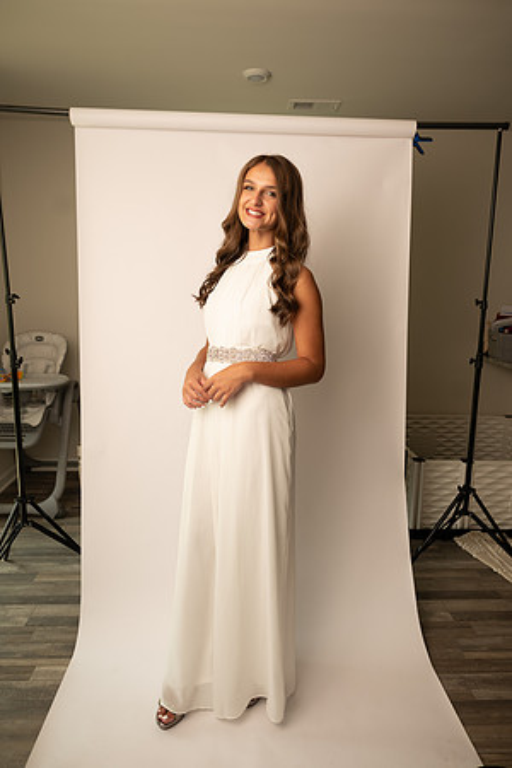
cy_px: 384
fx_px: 512
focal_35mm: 24
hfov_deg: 53.1
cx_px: 256
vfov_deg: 73.7
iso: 100
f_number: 3.2
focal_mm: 24
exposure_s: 1/160
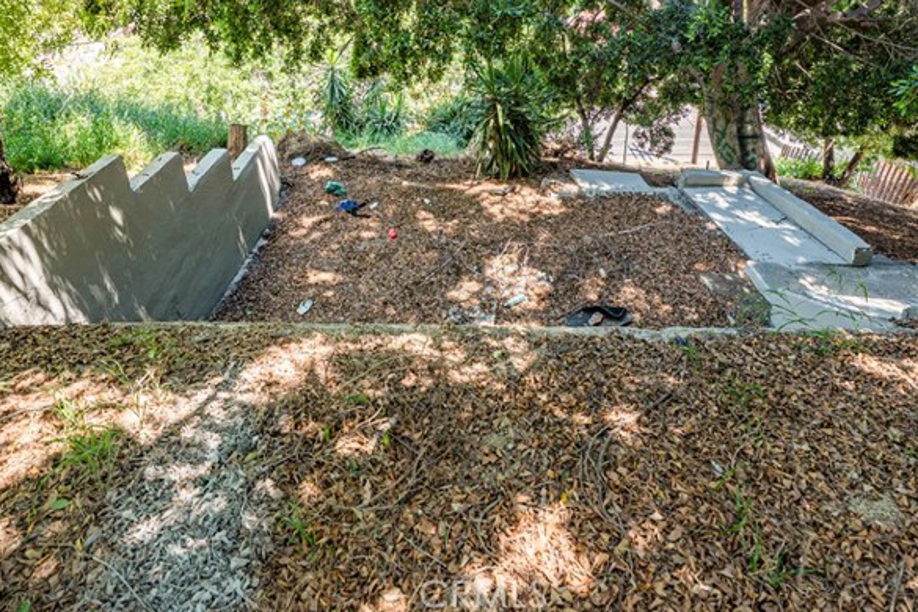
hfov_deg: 81.2
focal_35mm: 21
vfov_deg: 53.4
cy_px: 81
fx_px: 535
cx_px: 472
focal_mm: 12
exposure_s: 1/80
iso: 100
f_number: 4.5
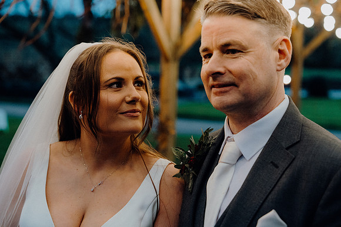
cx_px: 170
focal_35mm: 64
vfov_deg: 21.3
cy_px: 114
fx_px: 606
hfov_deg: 31.4
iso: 5000
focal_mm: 64
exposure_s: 1/160
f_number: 3.5
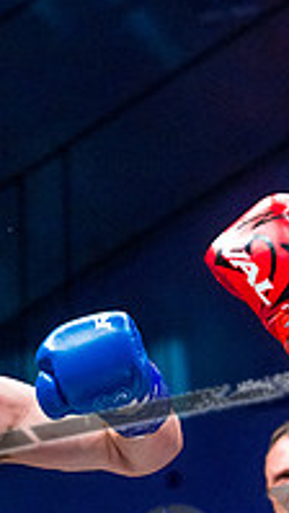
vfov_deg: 10.6
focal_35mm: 202
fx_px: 2751
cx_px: -57
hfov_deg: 6.0
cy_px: 486
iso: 4000
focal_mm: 66
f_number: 4
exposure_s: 1/1000
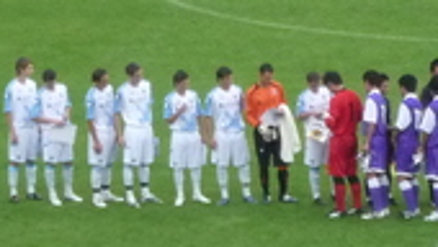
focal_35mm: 484
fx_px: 5626
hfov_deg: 4.5
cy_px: 107
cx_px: 335
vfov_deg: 2.5
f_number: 5.6
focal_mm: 17.6
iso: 400
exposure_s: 1/250
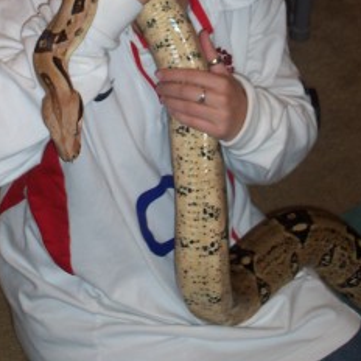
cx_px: 156
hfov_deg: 16.1
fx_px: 1274
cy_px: 51
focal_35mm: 108
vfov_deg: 16.0
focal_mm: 10.8
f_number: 4
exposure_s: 1/90
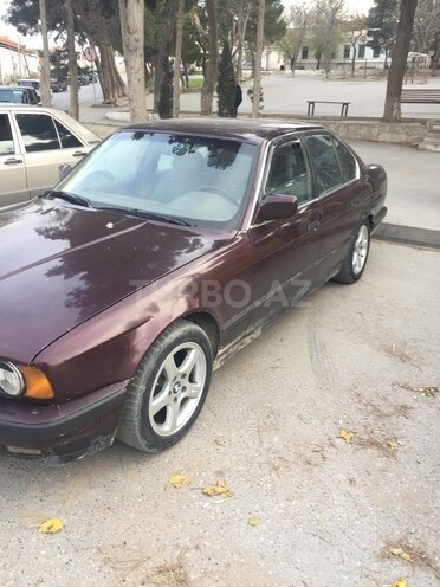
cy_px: 294
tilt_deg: -19.7
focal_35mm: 29
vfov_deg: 61.7
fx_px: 491
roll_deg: -2.2
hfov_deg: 48.2
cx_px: 220
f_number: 2.2
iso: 32
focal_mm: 4.15
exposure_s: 1/50
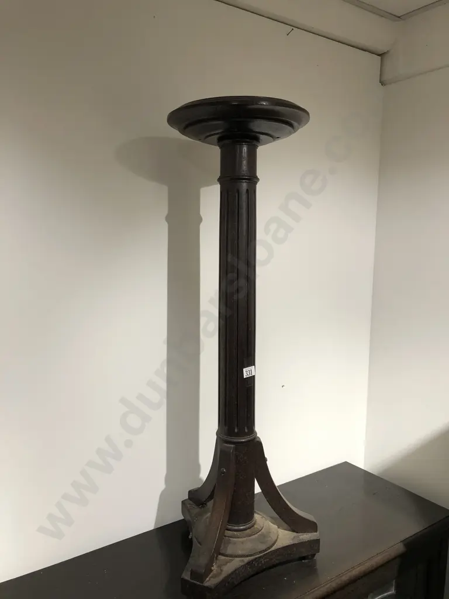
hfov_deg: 49.7
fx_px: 484
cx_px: 224
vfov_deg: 63.4
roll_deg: -2.3
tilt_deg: -3.3
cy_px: 300
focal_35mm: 28
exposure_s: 1/33
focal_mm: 3.99
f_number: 1.8
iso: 32
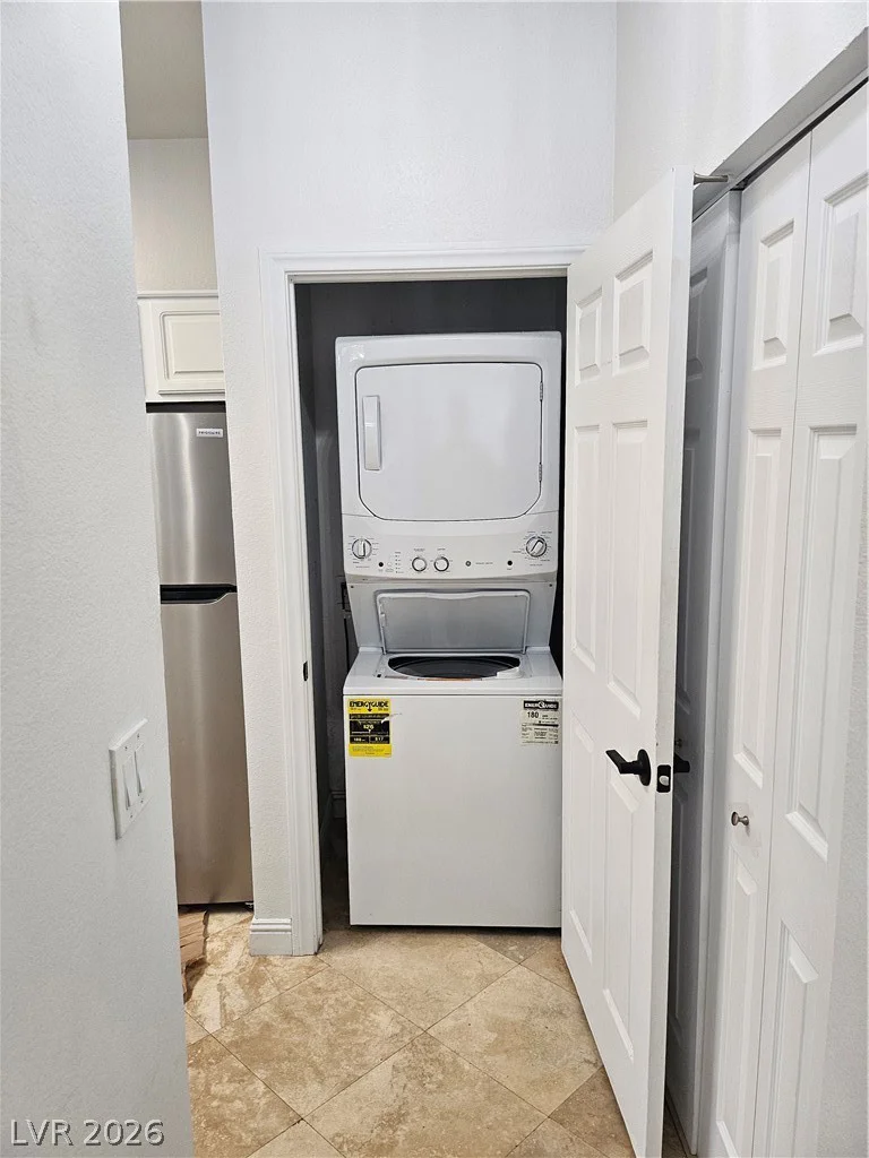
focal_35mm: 24
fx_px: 803
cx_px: 434
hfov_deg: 56.8
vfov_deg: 71.6
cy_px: 579
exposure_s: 1/120
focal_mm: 5
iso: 200
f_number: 1.8
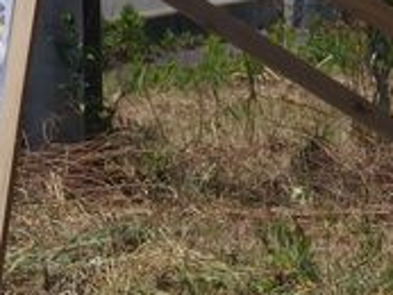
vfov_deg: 2.8
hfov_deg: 3.8
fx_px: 5965
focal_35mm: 525
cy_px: 96
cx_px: -118
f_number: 5.6
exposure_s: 1/1000
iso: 100
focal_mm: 23.5
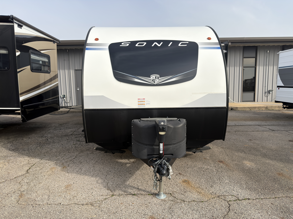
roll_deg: +1.8
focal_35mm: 24
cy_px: 110
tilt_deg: -6.6
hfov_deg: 71.6
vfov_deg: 56.8
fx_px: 203
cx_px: 146
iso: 64
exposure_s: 1/3610
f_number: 1.78
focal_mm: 6.76
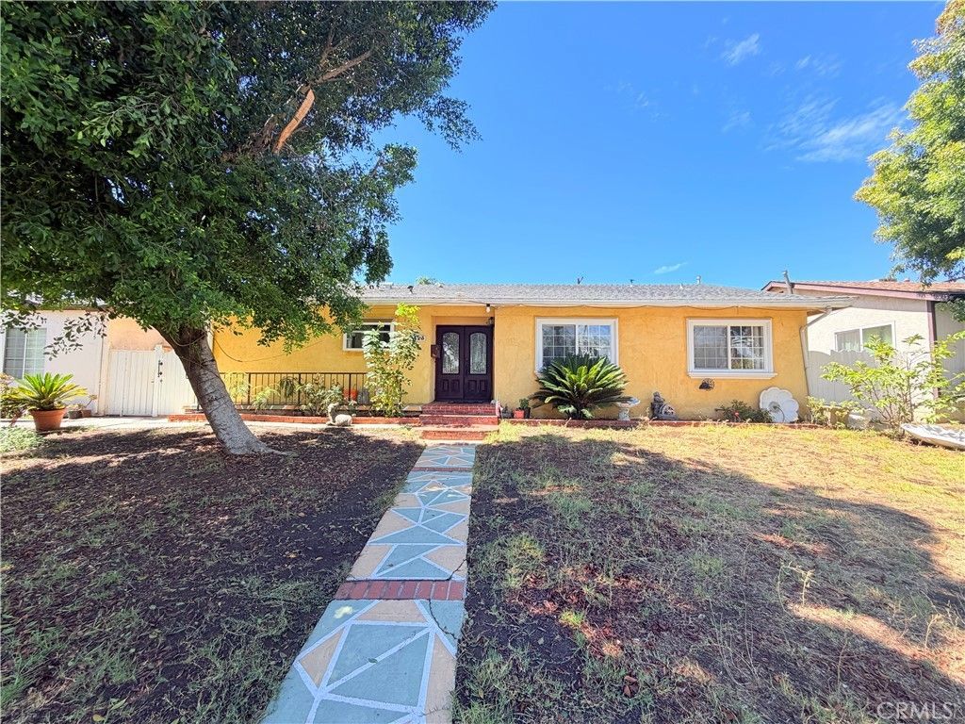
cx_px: 482
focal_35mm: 14
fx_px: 390
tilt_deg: +3.7
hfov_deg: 102.1
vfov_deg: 85.7
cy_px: 362
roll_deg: -0.4
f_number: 2.2
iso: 40
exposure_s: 1/602
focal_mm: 2.22
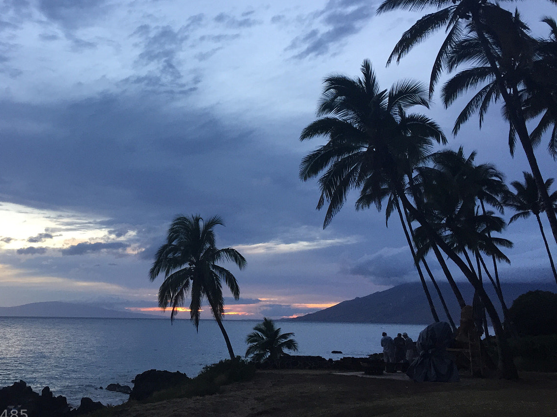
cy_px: 159
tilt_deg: +12.9
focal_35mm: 41
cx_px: 164
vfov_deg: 35.0
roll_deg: -2.4
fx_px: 660
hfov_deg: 44.7
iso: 32
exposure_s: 1/40
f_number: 2.2
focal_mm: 4.15
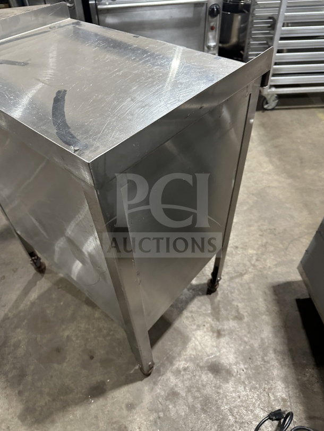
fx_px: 299
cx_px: 162
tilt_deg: -46.6
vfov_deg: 71.6
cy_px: 216
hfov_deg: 56.8
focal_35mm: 24
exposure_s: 1/60
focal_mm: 6.86
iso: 320
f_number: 1.78
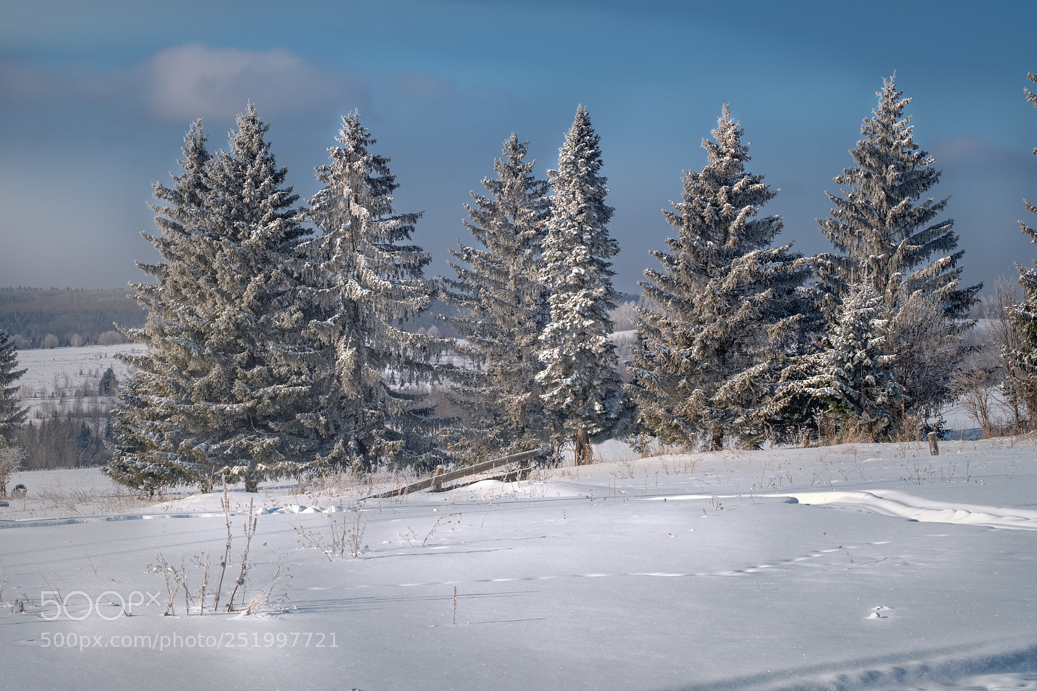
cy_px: 346
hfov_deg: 27.0
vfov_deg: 18.2
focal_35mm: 75
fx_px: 2160
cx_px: 518
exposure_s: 1/300
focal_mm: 50
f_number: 11
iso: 200
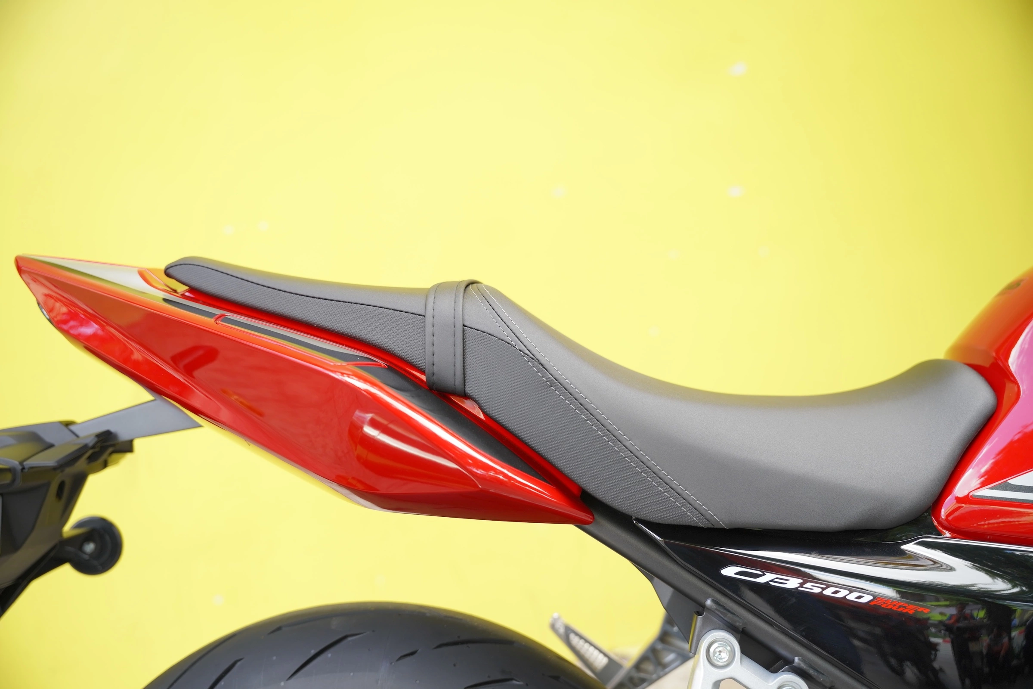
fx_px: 1033
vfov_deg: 36.9
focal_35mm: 36
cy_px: 344
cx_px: 516
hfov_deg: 53.1
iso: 640
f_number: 2.8
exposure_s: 1/400
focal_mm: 36
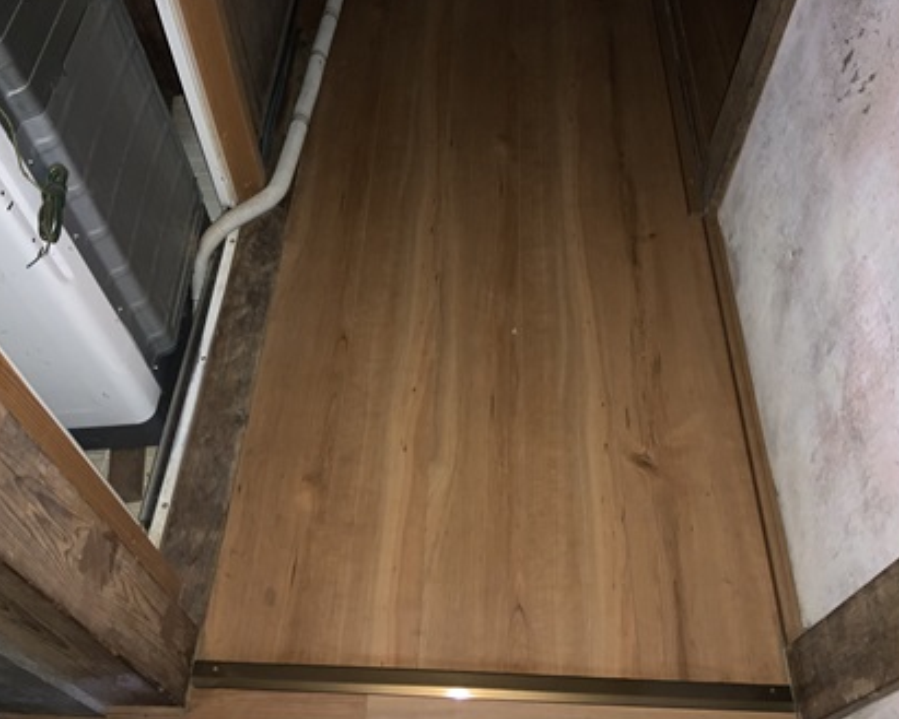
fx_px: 825
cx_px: 444
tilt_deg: -55.8
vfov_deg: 47.1
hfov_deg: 57.2
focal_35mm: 31
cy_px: 358
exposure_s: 1/25
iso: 64
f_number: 1.8
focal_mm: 3
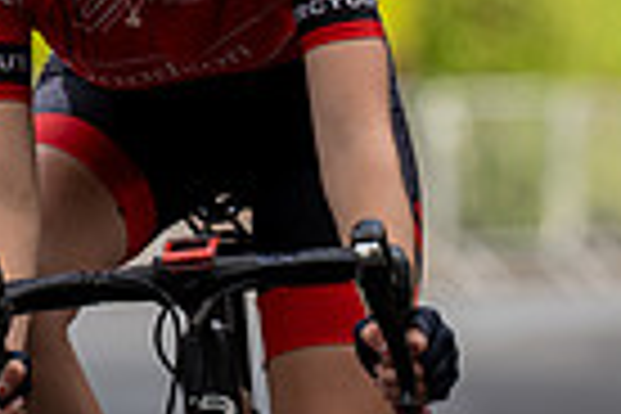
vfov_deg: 1.7
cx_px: 158
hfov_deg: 2.6
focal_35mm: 789
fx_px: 13609
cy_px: -254
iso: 320
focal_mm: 188
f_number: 3.5
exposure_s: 1/640
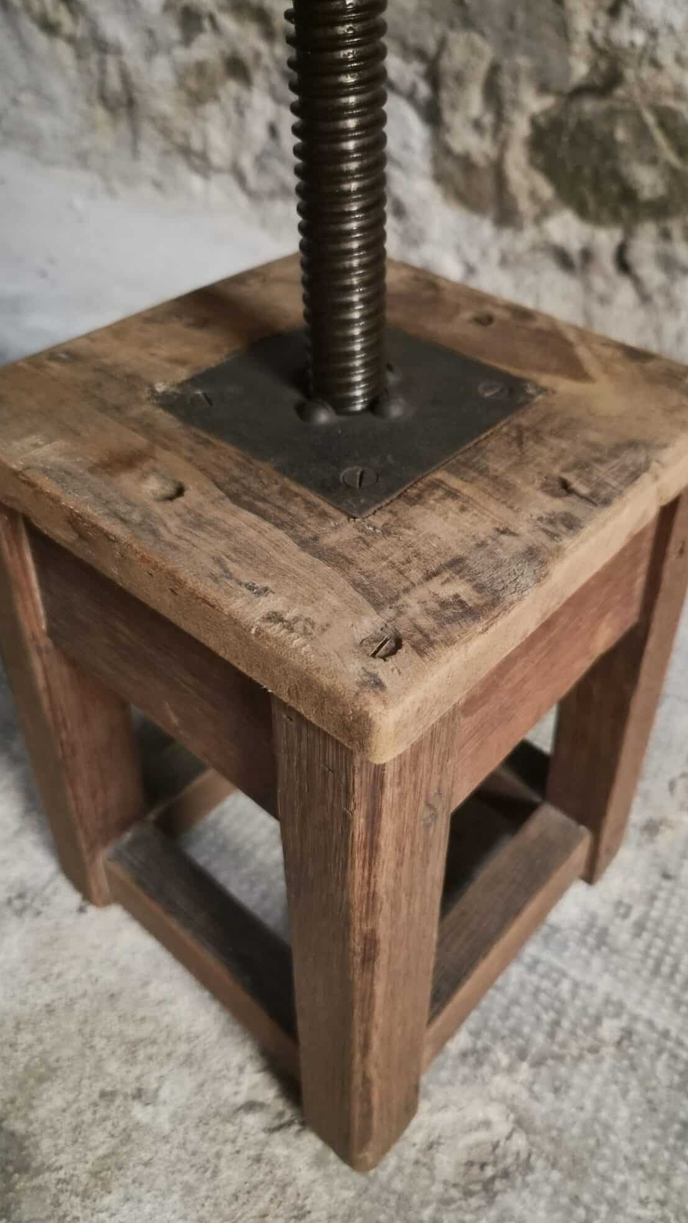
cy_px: 605
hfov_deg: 44.3
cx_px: 373
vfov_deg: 71.9
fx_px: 843
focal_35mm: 26
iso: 1600
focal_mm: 5.4
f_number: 1.8
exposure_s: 1/100
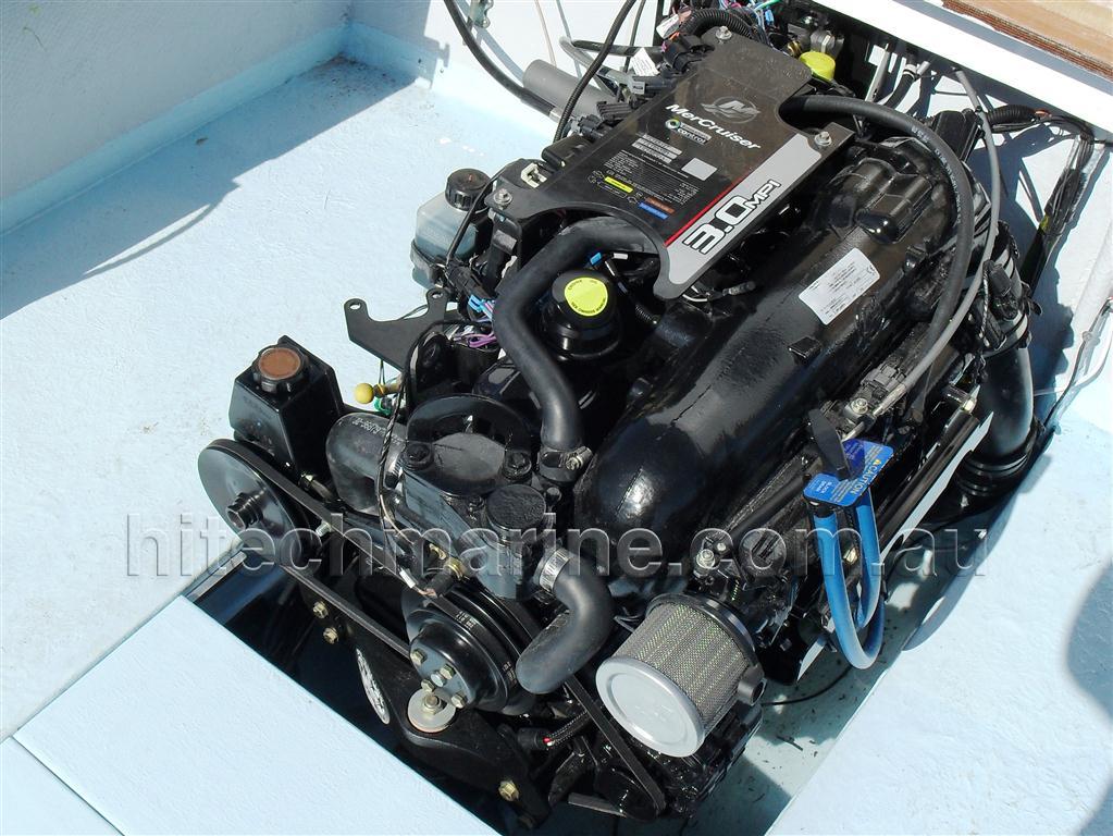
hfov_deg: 52.6
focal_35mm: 35
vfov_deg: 40.7
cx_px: 556
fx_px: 1126
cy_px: 418
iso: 100
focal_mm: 6.3
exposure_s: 1/350
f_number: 8.4
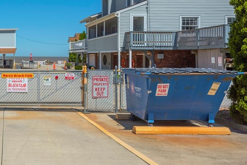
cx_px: 14
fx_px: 329
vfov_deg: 28.0
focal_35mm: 48
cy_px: 60
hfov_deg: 37.7
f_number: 9
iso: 200
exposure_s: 1/800
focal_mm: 24
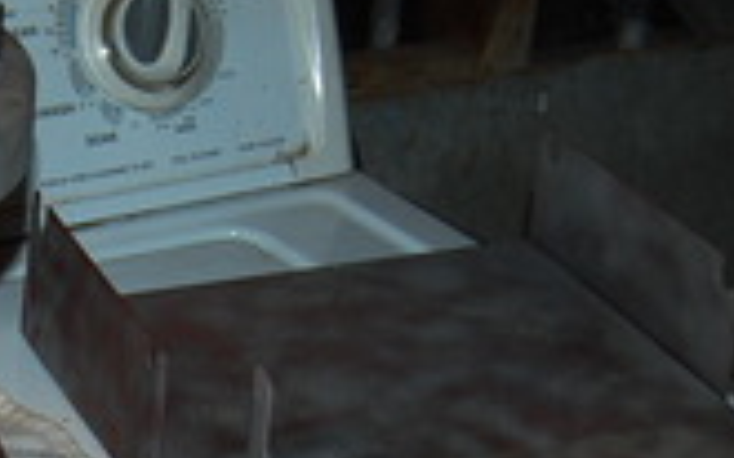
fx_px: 2131
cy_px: 616
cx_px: -49
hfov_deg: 18.9
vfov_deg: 11.9
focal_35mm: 107
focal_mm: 23
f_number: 3.8
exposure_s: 1/45
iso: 100
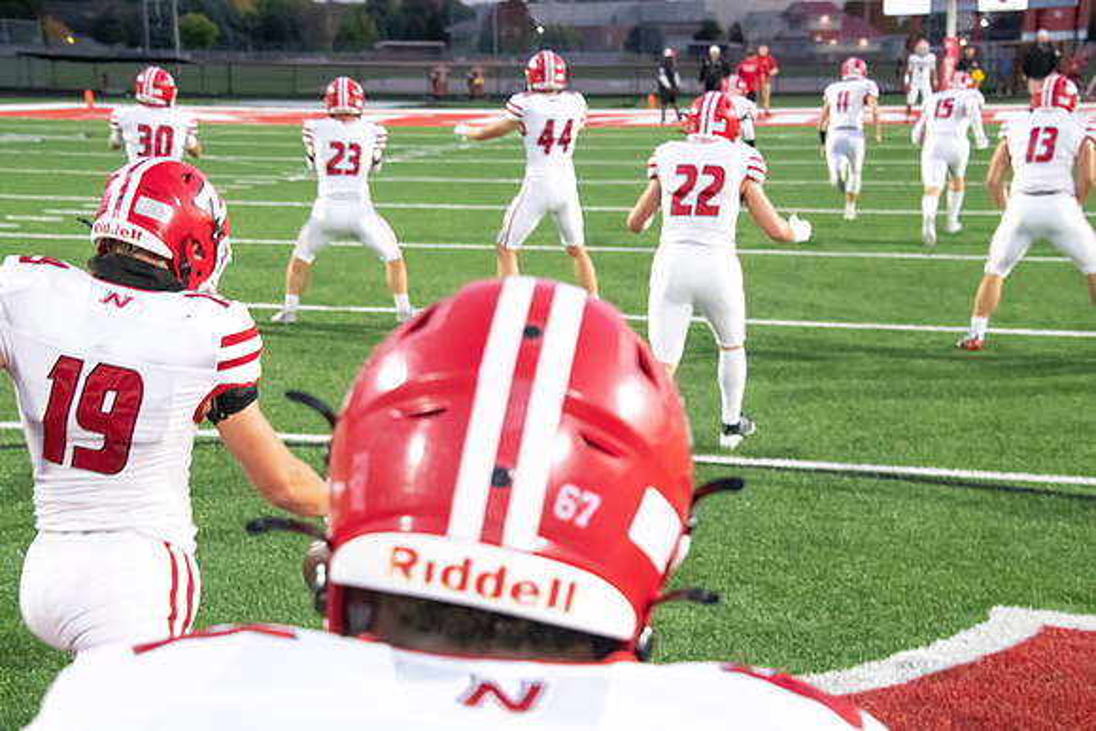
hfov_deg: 31.0
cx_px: 548
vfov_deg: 20.9
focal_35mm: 65
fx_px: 1979
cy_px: 366
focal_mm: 65
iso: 10000
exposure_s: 1/250
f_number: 7.1
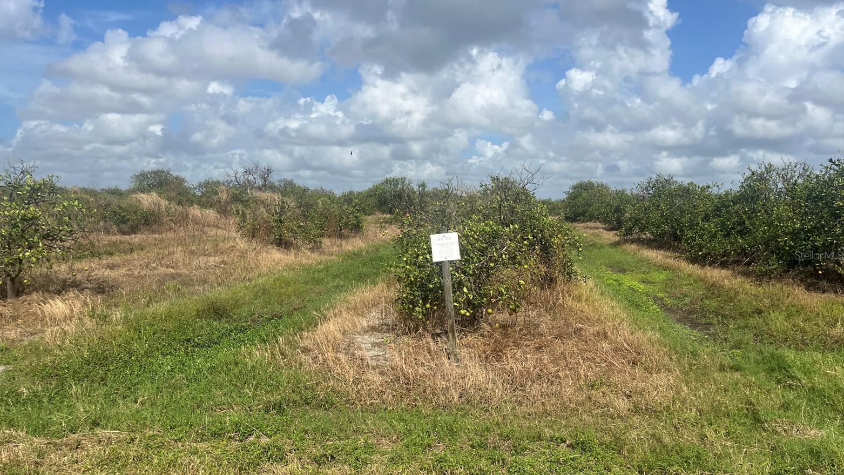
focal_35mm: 29
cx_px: 414
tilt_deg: -4.0
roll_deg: -0.7
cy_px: 255
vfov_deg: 40.2
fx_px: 649
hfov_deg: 66.1
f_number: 1.6
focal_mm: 5.1
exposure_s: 1/5556
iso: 50
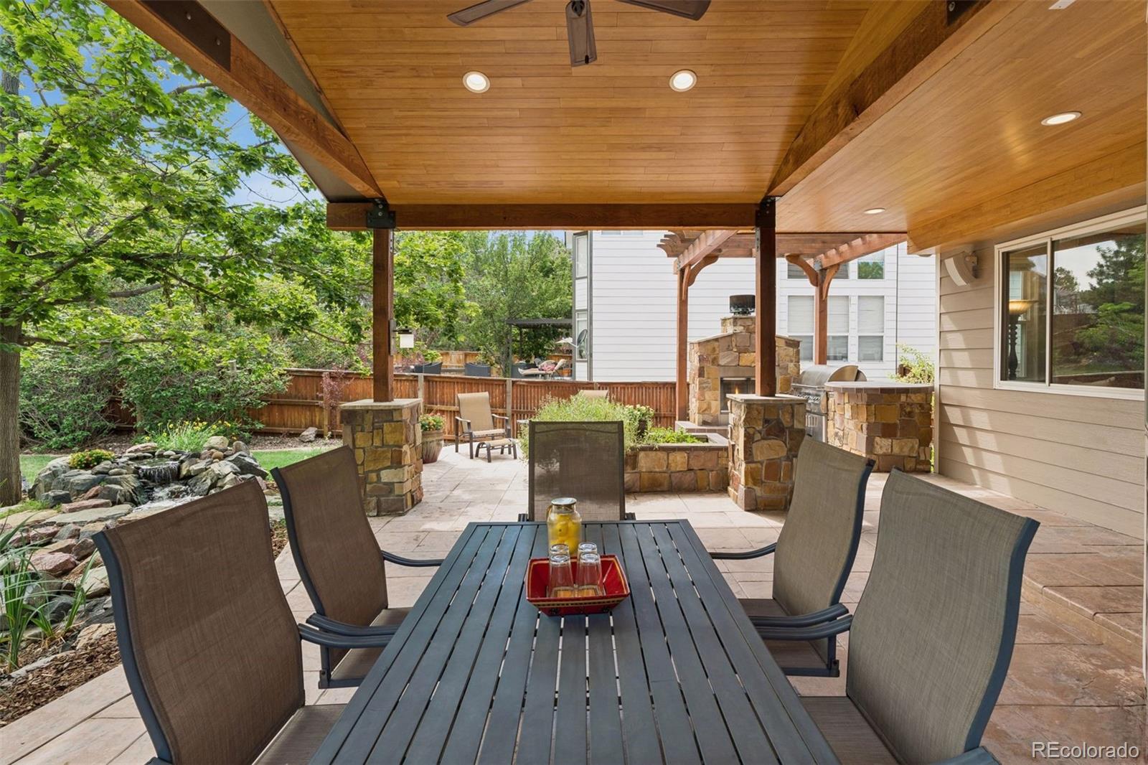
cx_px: 574
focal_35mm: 17
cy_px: 382
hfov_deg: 93.3
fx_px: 542
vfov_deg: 70.4
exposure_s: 1/100
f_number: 9
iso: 400
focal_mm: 17
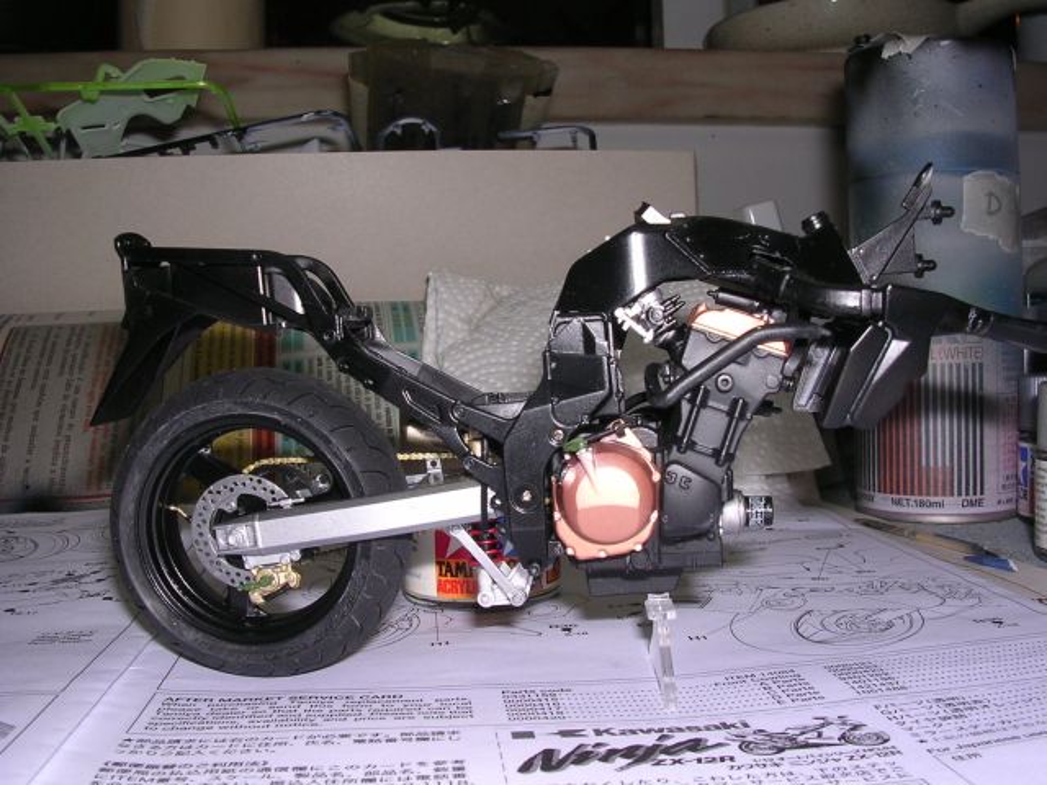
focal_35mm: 38
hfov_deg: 49.0
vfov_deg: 37.7
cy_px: 392
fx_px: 1149
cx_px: 524
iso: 100
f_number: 5.6
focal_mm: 5.8
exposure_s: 1/60.1
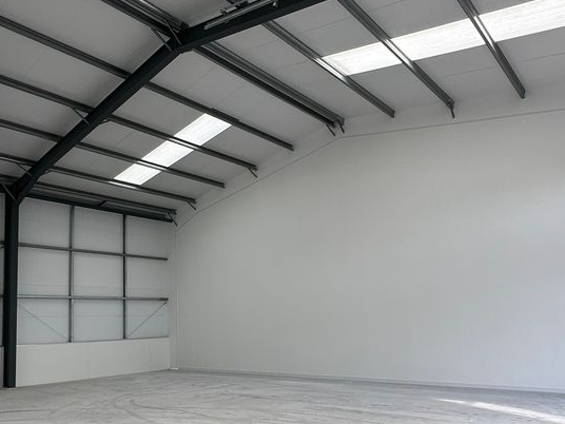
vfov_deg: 47.6
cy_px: 276
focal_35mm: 29
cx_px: 262
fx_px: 473
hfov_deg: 61.6
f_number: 2.2
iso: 40
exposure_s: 1/109
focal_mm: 2.22
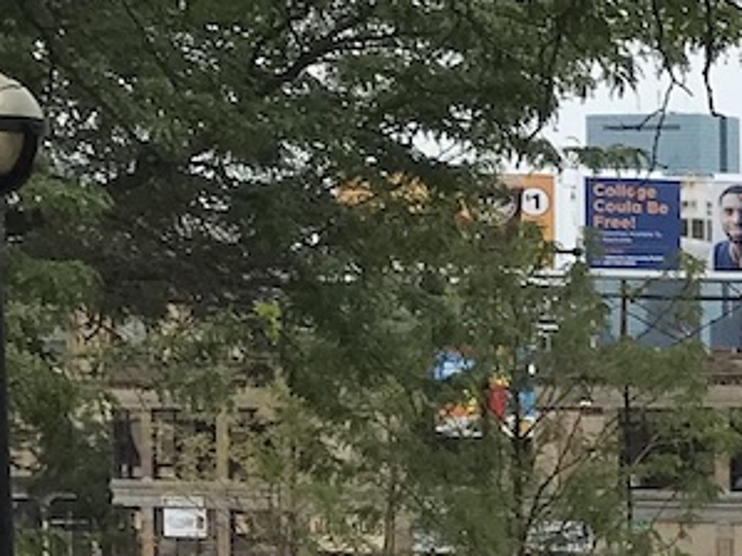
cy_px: 623
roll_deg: -0.2
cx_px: 1691
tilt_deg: -2.5
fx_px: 3235
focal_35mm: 151
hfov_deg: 11.2
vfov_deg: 9.7
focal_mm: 3.99
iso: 20
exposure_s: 1/3425
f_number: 1.8
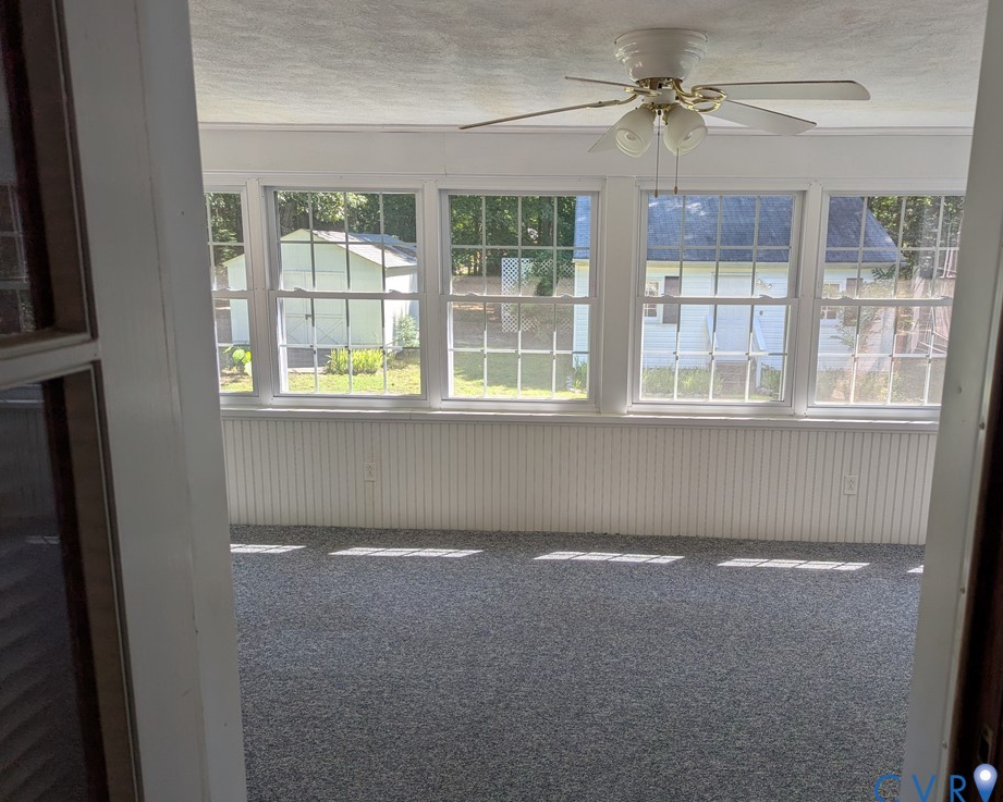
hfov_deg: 65.9
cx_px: 541
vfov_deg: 54.9
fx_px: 772
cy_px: 402
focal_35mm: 26
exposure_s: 1/306
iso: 48
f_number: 1.85
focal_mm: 6.81
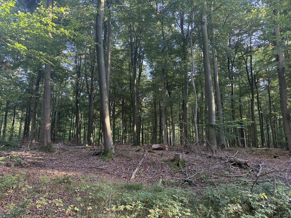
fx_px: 202
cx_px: 146
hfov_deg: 71.6
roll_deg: +1.2
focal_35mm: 24
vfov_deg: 56.8
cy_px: 109
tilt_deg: +10.0
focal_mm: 6.76
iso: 200
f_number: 1.78
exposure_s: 1/121
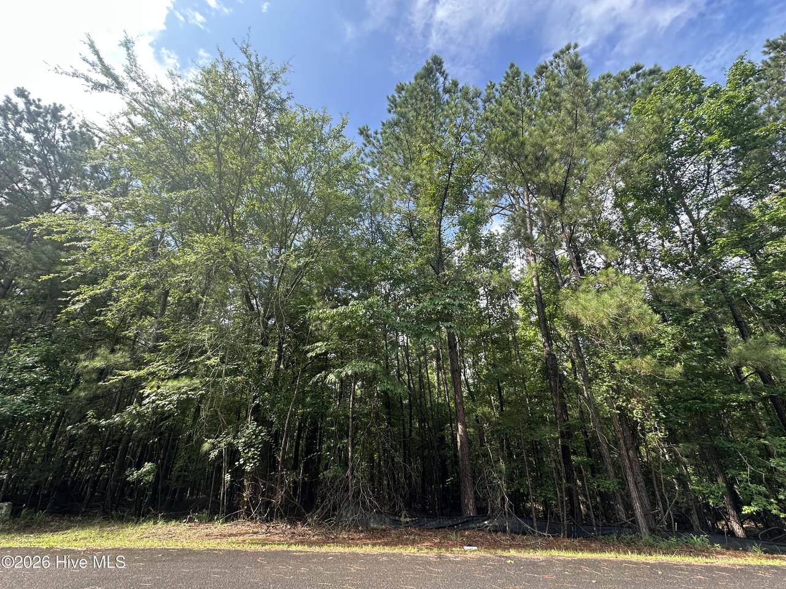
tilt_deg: +25.2
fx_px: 318
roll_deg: +1.2
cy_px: 294
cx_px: 393
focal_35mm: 14
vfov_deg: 85.7
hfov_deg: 102.1
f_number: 2.2
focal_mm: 2.22
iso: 40
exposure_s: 1/303
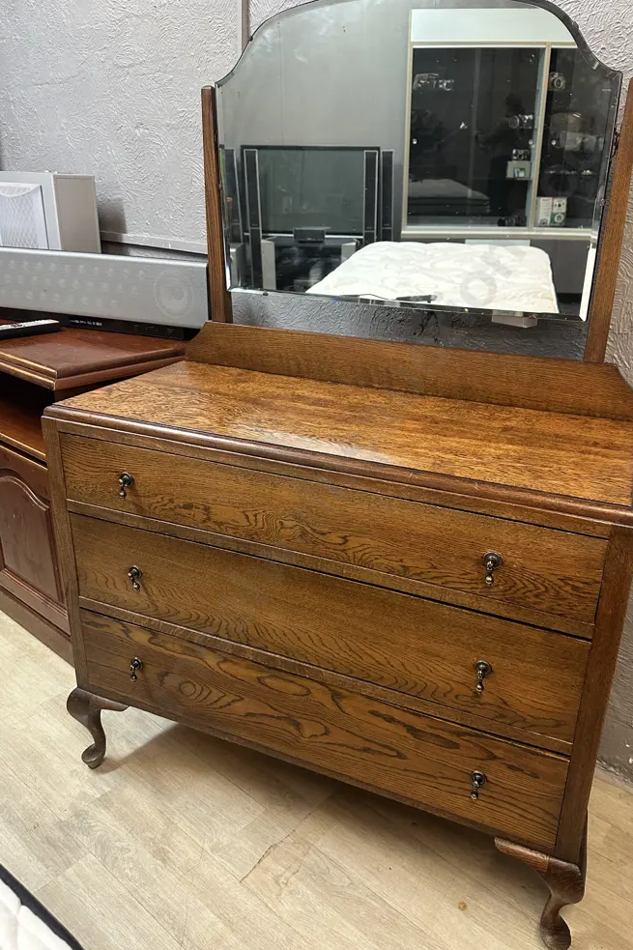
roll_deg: -2.4
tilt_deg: -21.7
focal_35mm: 26
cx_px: 351
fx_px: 686
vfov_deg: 69.4
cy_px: 458
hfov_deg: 49.4
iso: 250
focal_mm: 6.86
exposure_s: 1/50
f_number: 1.78
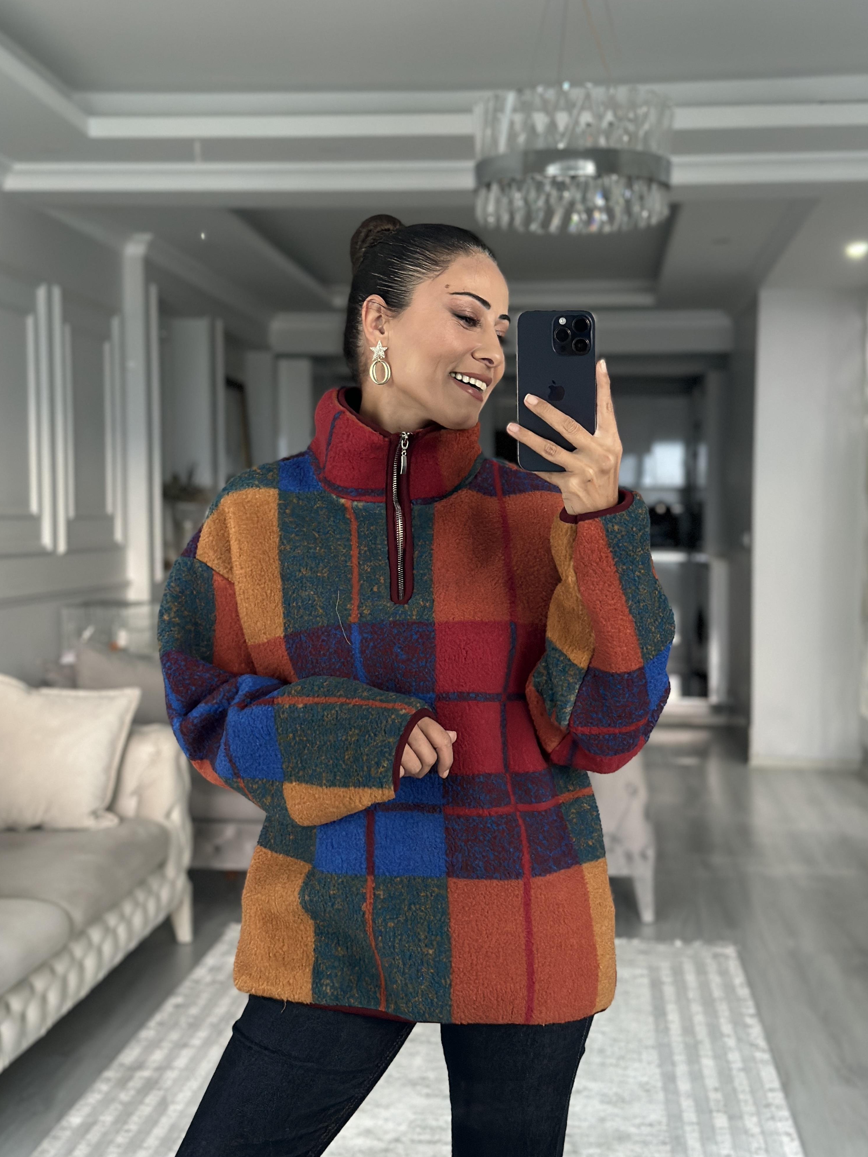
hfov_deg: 29.7
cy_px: 588
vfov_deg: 38.9
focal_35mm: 49
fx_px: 1638
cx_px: 432
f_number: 1.78
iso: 400
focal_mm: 6.86
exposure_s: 1/40
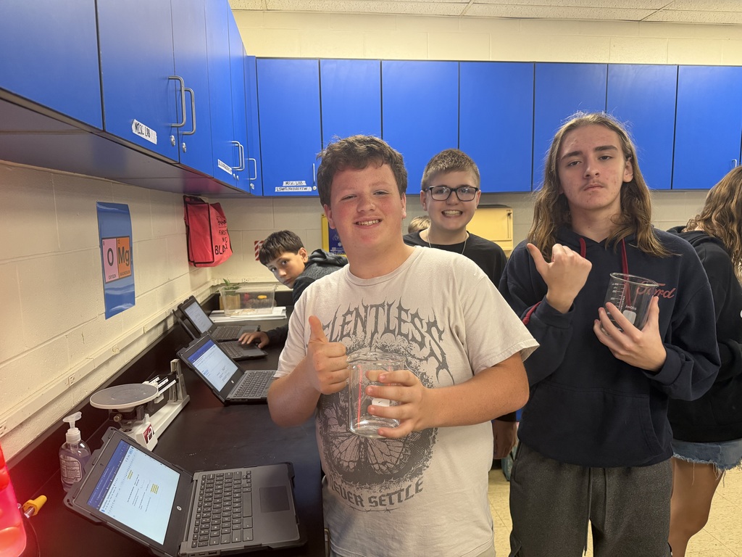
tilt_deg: -7.8
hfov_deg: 71.6
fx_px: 514
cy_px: 278
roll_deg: +1.7
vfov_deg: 56.8
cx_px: 371
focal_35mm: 24
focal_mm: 6.76
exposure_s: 1/60
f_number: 1.78
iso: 400
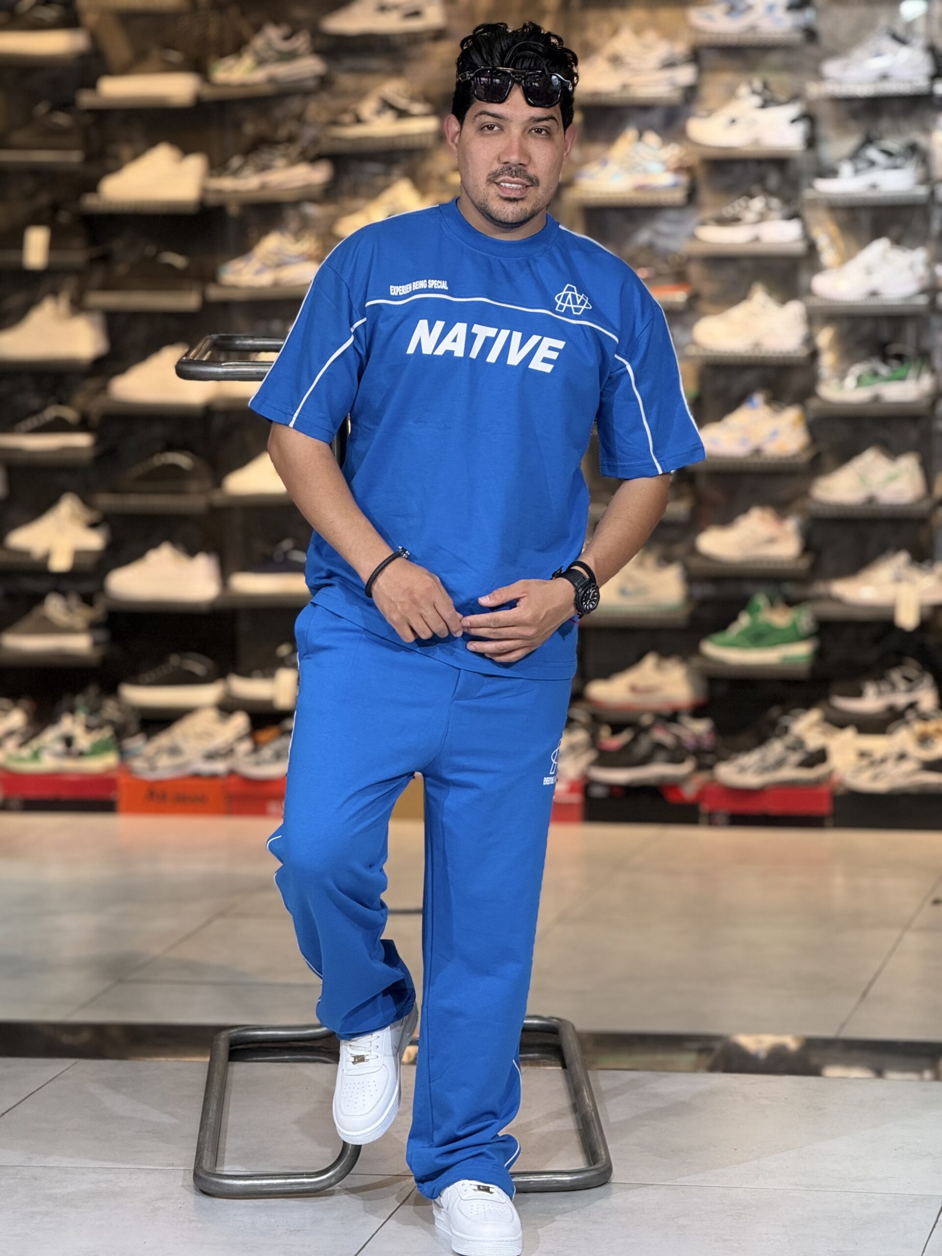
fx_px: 4354
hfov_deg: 12.3
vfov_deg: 16.4
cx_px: 471
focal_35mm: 120
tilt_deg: -6.6
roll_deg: +1.1
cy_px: 628
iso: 160
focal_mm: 15.66
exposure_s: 1/100
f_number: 2.8
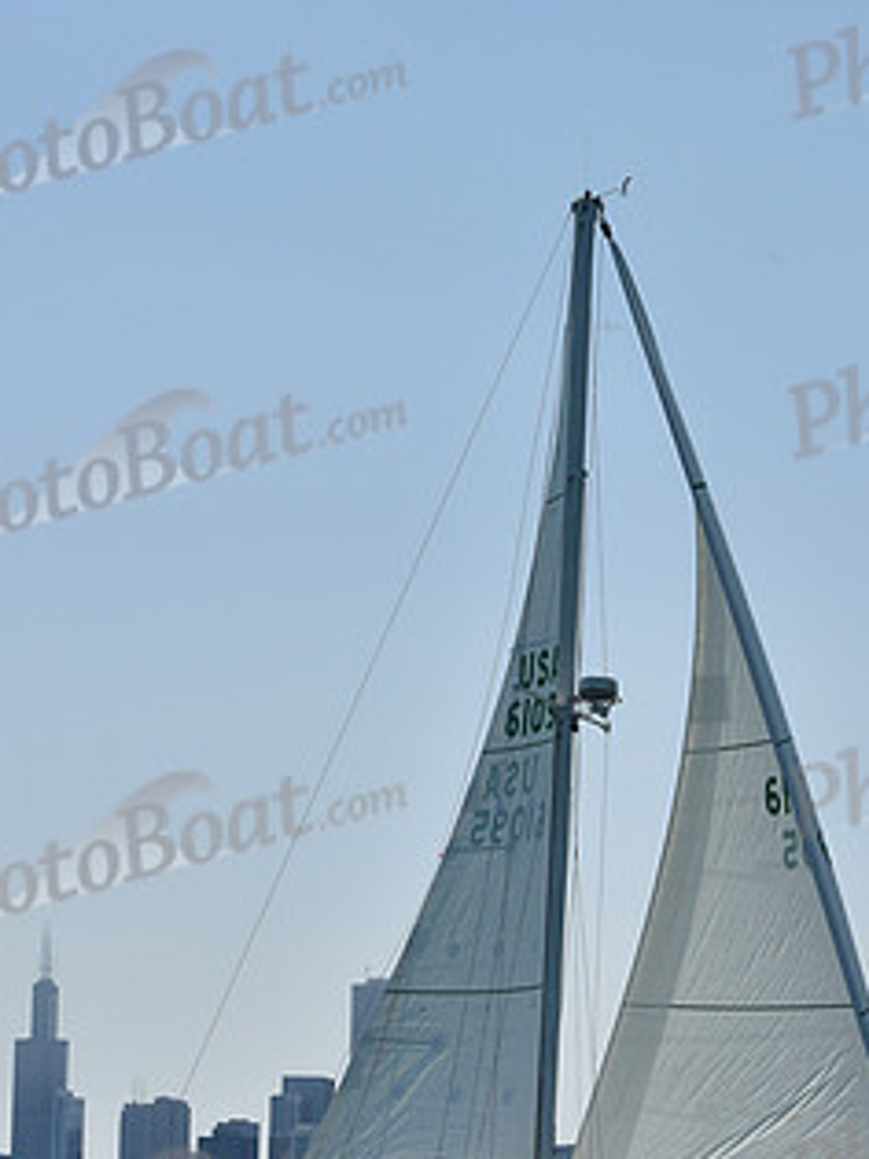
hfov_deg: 11.9
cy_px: 607
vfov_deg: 15.9
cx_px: 598
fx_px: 4153
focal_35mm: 124
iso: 250
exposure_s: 1/1250
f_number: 10
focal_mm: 70
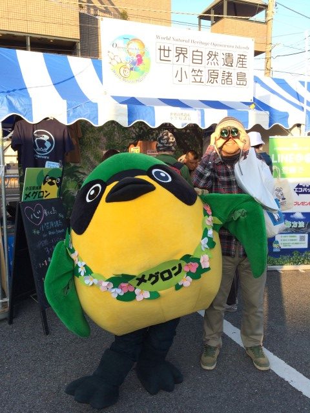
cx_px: 155
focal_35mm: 29
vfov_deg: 61.7
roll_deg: +1.2
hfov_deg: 48.2
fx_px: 346
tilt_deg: -6.7
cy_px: 206
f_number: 2.2
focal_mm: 4.15
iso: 32
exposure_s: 1/348
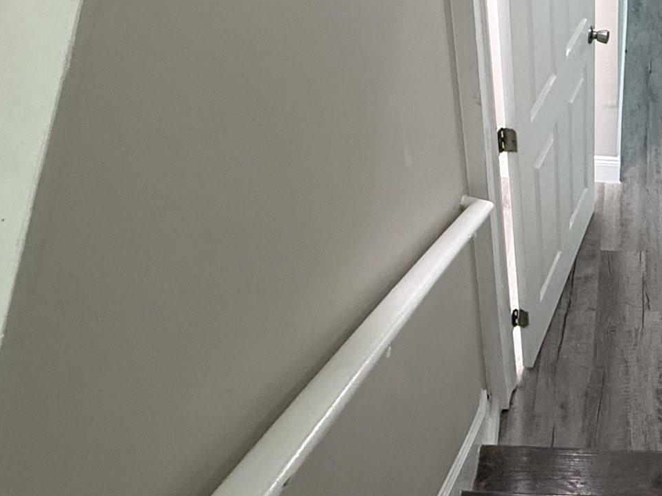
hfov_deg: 37.7
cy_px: 23
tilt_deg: -33.3
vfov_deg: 30.3
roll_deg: -3.9
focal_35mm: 45
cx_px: 658
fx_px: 861
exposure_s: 1/60
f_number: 2.2
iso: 250
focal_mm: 2.22
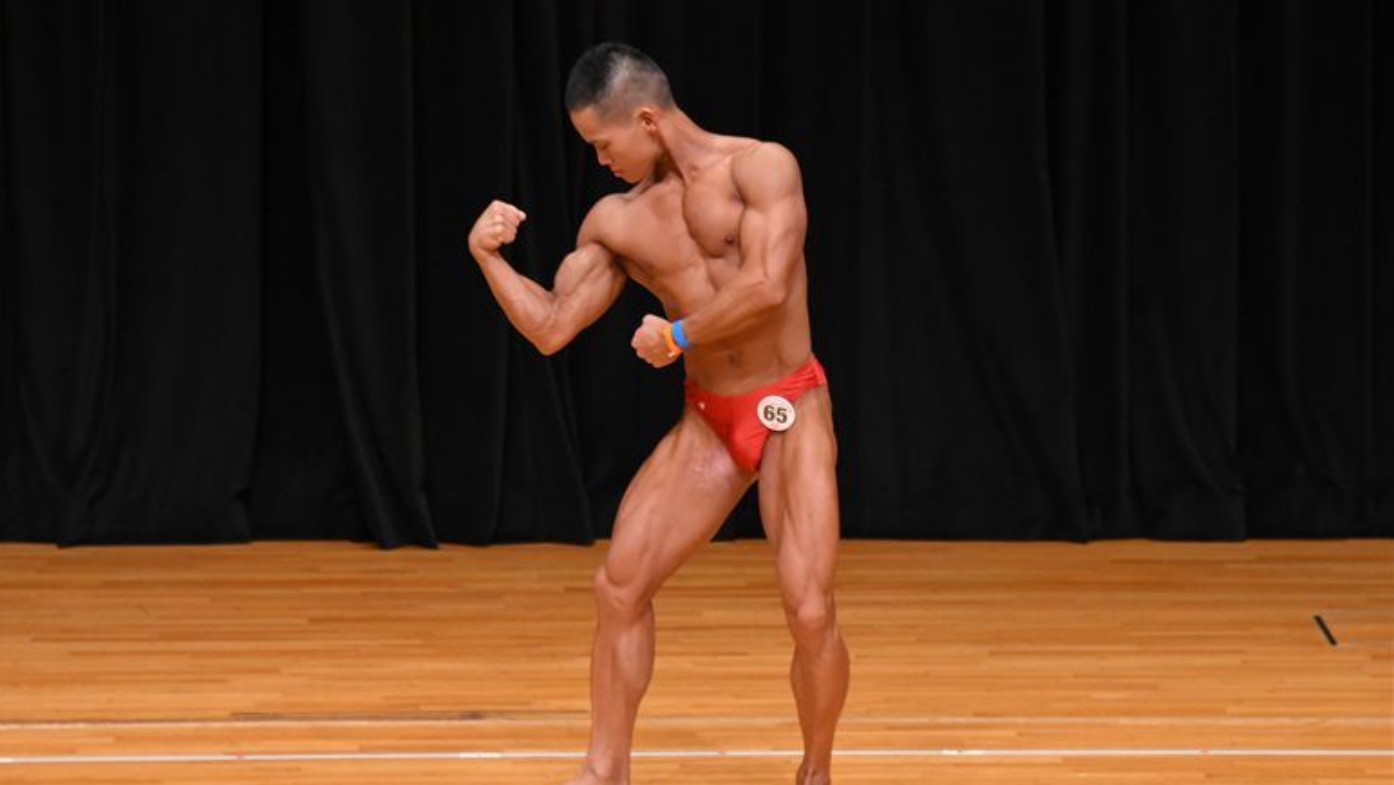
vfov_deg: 4.1
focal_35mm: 300
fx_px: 11091
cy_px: 394
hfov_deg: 7.2
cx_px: 695
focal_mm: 190
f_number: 5.6
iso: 3200
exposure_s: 1/400
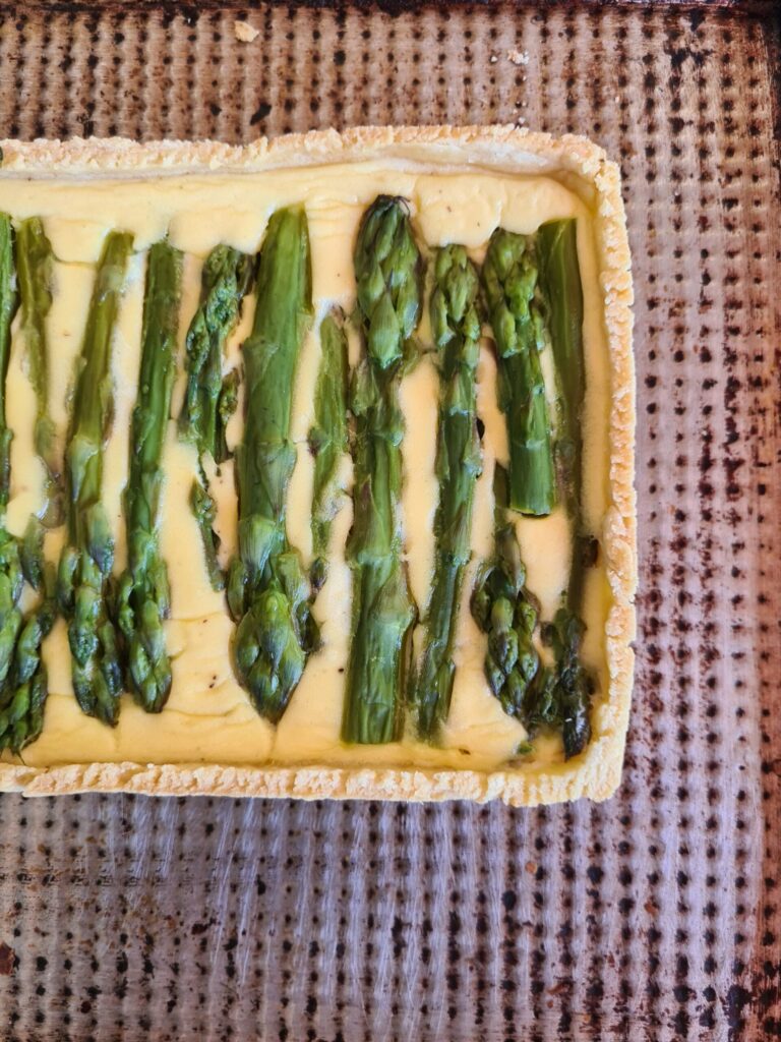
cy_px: 521
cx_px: 390
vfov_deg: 67.3
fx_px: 782
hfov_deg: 53.1
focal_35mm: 26
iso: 80
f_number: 1.8
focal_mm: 5.4
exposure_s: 1/100
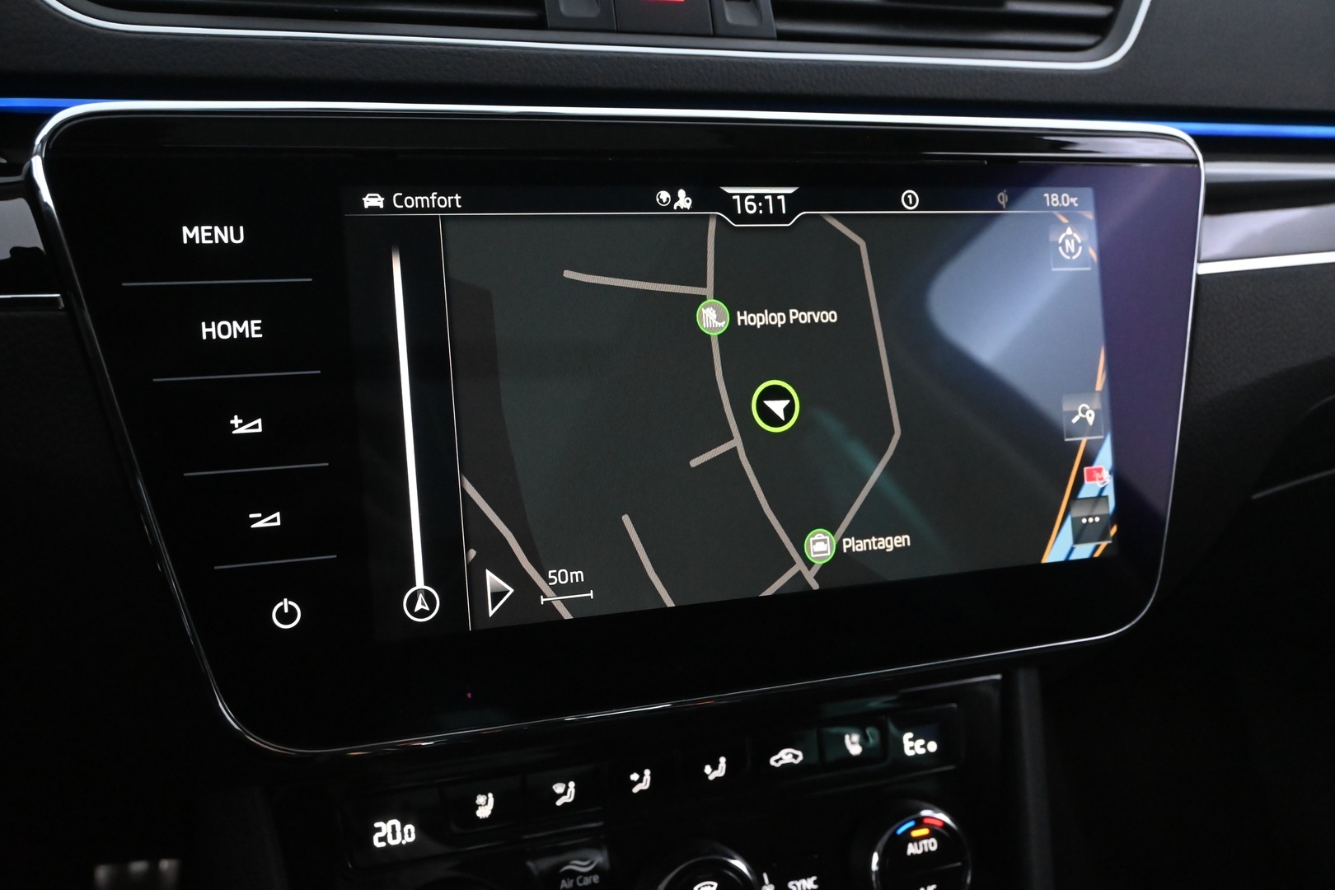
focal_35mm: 33
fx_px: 1224
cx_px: 668
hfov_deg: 57.2
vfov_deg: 40.0
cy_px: 445
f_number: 5.6
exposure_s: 1/40
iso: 6400
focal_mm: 22
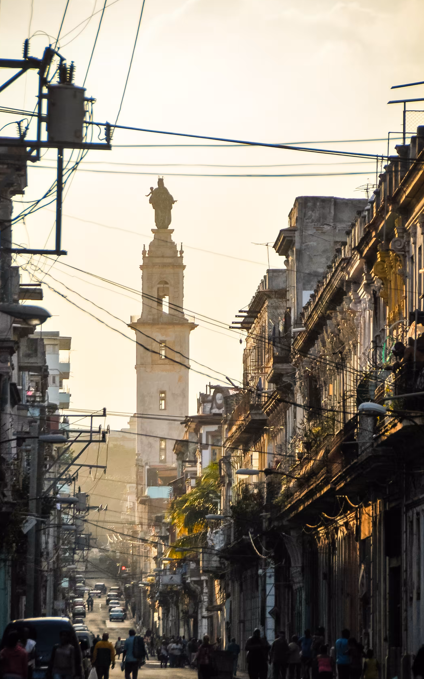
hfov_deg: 4.5
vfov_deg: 7.2
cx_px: 217
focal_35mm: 291
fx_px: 5381
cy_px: 419
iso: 400
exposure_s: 1/1600
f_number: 5.6
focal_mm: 150
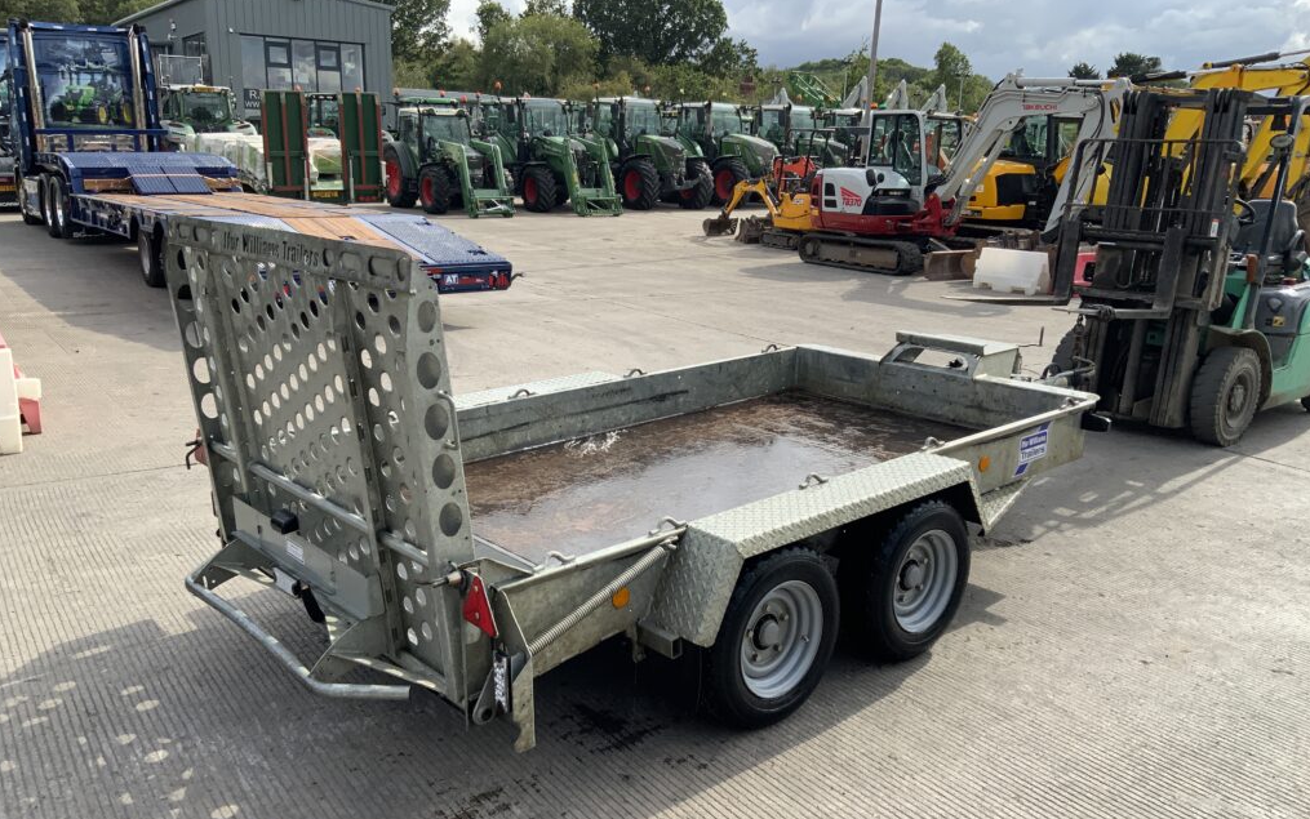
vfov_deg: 40.6
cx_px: 654
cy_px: 446
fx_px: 1107
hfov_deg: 61.2
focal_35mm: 31
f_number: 1.8
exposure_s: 1/1144
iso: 16
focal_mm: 3
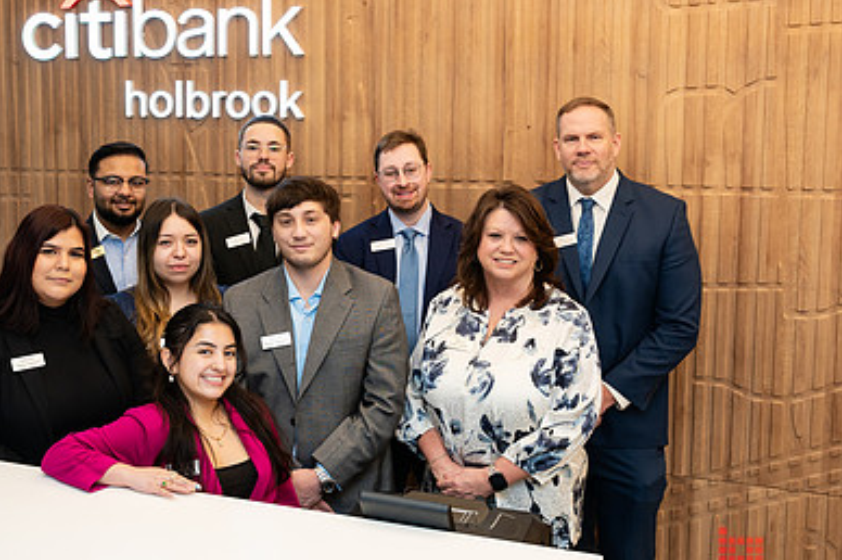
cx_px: 276
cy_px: 199
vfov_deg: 28.5
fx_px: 1098
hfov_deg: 41.4
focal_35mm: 47
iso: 640
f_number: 5
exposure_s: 1/200
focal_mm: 29.5
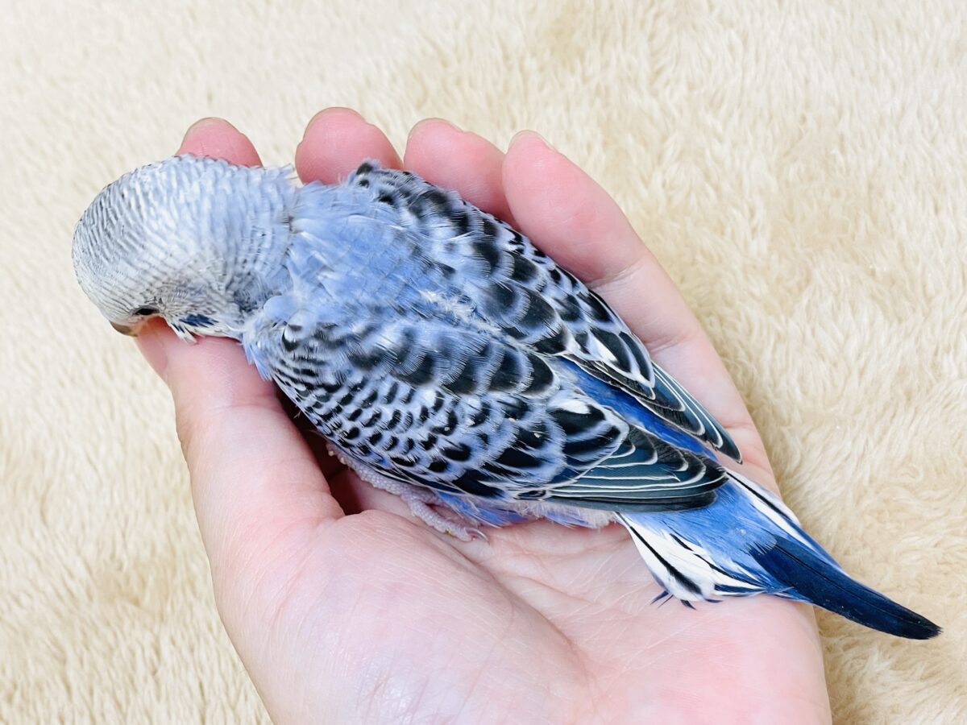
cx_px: 484
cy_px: 362
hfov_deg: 36.8
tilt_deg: -50.4
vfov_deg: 28.0
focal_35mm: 52
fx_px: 1453
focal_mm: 6
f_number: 2
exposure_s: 1/99
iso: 80
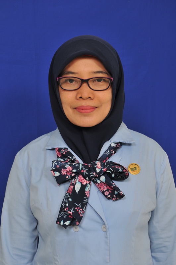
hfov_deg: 11.4
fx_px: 883
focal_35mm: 120
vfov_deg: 17.1
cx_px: 88
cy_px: 132
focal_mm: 80
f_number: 11
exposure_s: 1/100
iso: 200
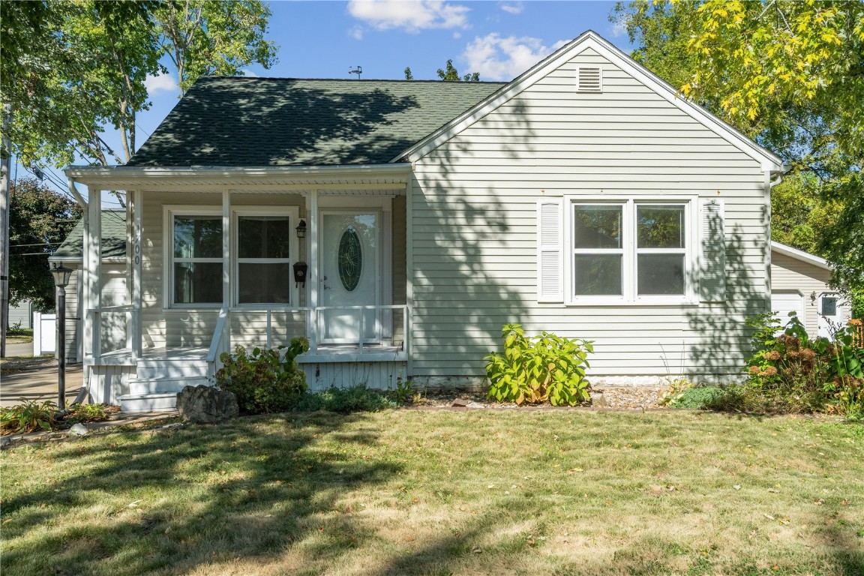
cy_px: 288
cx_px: 432
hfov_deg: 63.7
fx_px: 696
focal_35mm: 29
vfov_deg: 45.0
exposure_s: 1/320
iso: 400
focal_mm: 29
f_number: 10
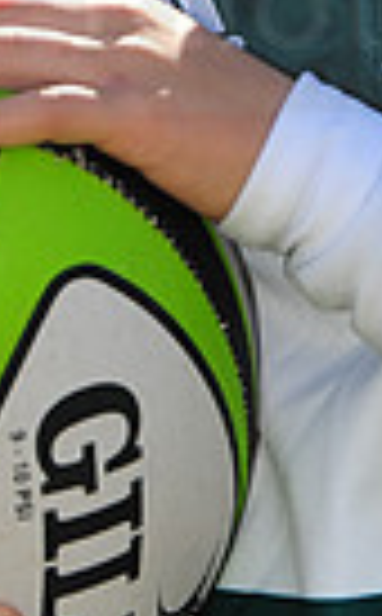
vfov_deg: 2.4
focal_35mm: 864
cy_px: -31
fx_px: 14468
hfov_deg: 1.5
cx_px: 400
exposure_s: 1/1000
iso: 200
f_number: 4.5
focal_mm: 200
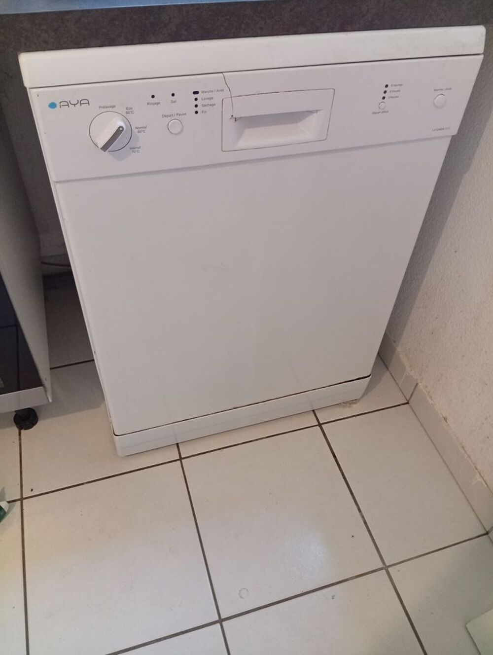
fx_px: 511
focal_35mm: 27
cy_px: 328
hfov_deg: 51.5
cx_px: 246
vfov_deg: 65.2
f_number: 1.8
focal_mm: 3.84
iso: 665
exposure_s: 1/33.3
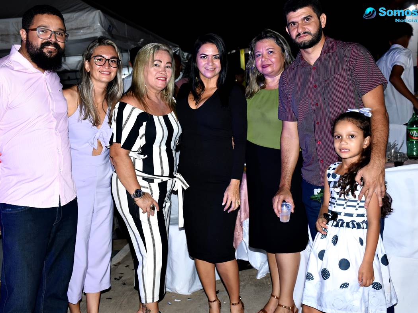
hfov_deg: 42.4
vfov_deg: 32.5
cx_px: 188
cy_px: 156
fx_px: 538
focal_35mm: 45
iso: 800
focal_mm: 27
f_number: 4
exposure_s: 1/100
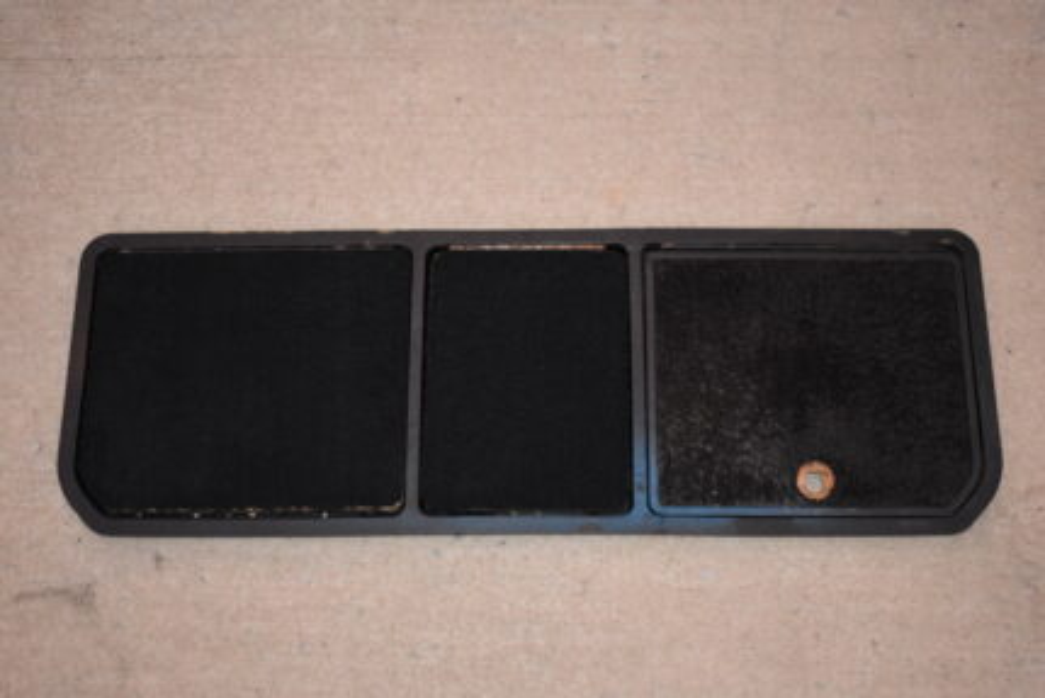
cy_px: 349
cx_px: 522
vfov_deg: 29.9
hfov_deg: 43.6
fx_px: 1307
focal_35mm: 45
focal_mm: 30
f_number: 4.2
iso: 1600
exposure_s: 1/60
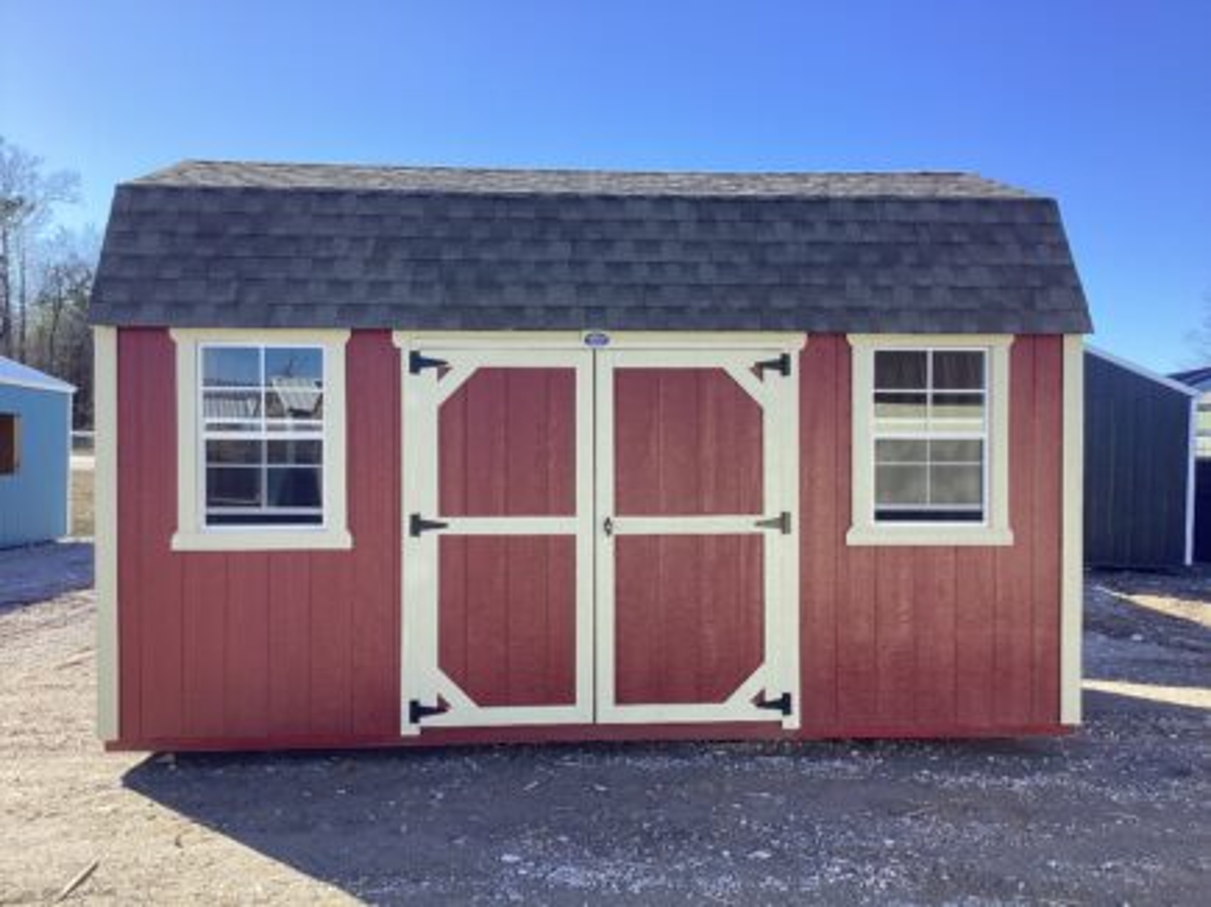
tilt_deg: -3.7
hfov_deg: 58.4
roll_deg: -2.9
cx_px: 606
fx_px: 1084
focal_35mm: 31
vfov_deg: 45.4
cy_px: 454
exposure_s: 1/302
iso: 25
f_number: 2.4
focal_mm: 3.3
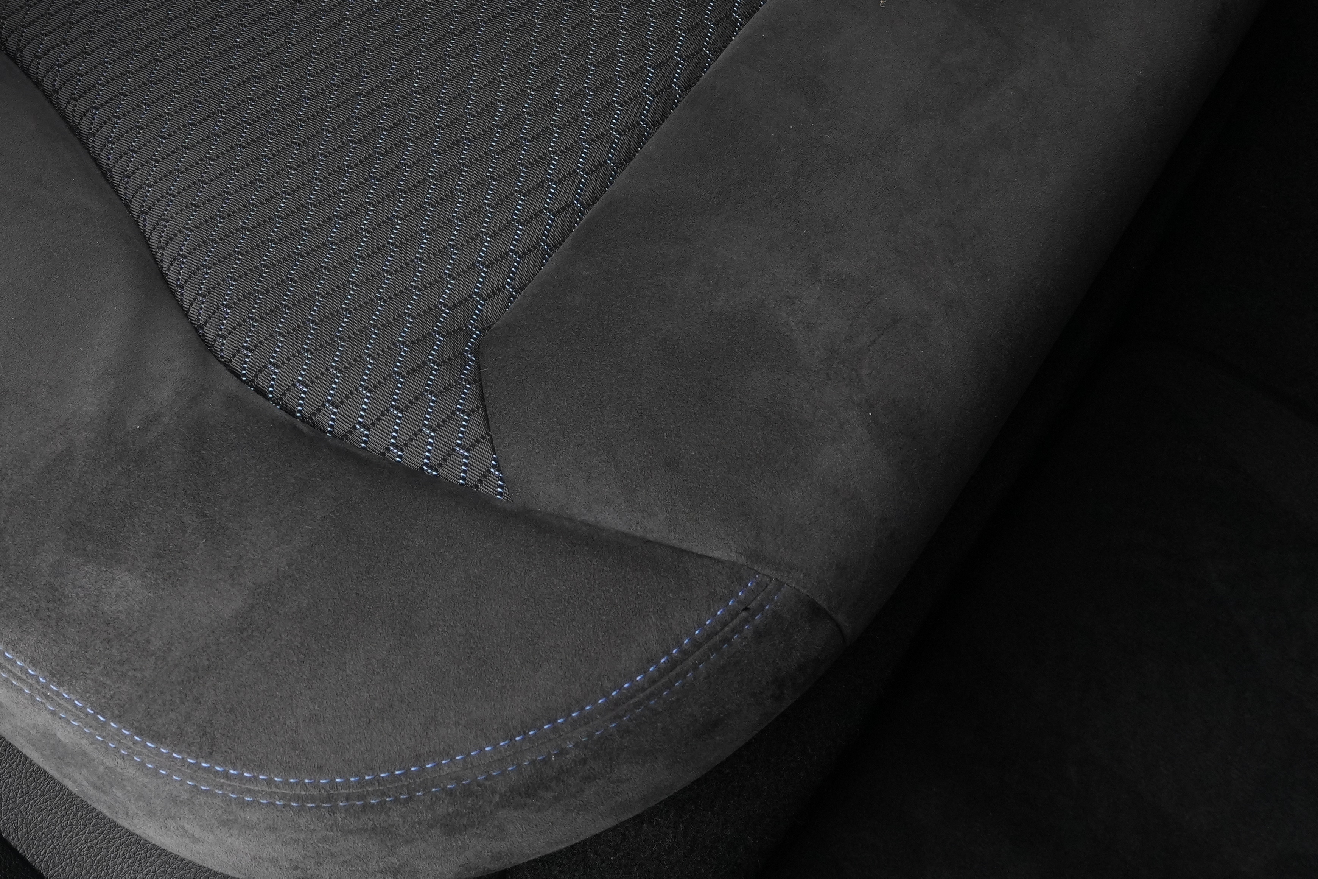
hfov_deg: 40.5
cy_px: 176
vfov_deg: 27.5
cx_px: 421
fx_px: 1757
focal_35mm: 48
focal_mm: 18
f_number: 7.1
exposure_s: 1/50
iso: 1000
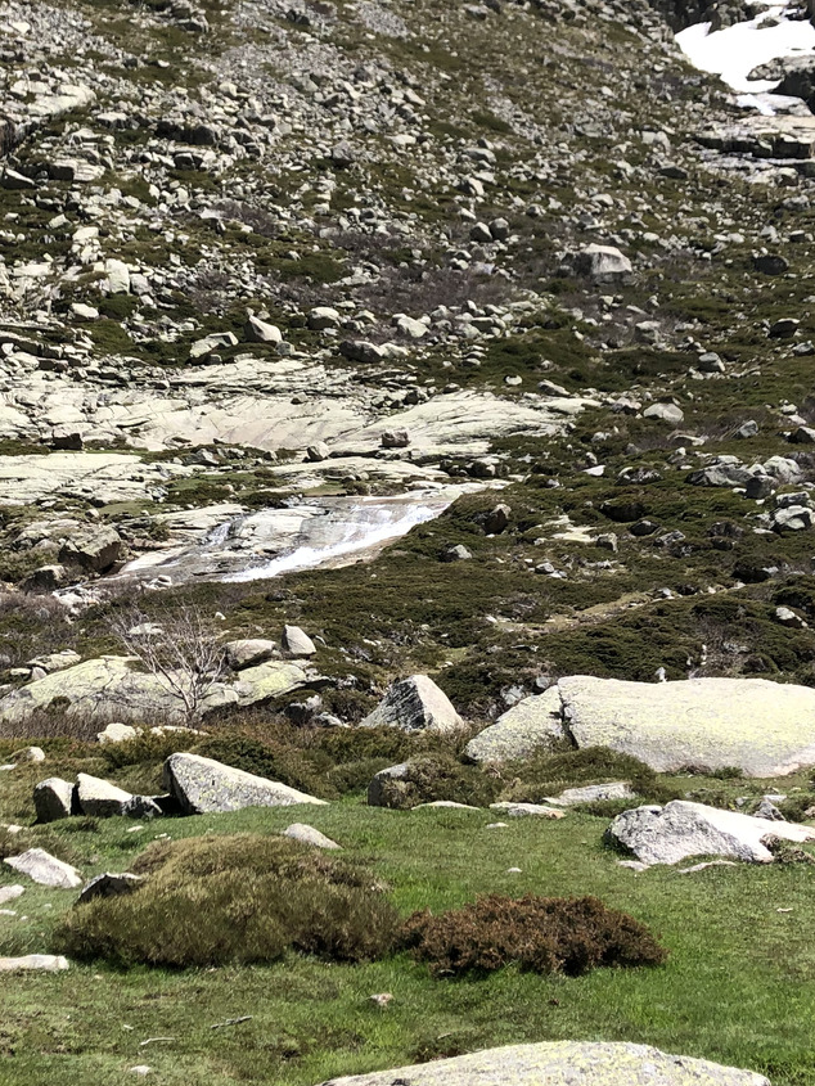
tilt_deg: +5.3
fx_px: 1663
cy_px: 369
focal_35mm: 53
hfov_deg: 27.4
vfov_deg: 35.8
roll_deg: -0.1
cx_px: 284
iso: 20
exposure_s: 1/1473
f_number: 1.8
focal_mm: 4
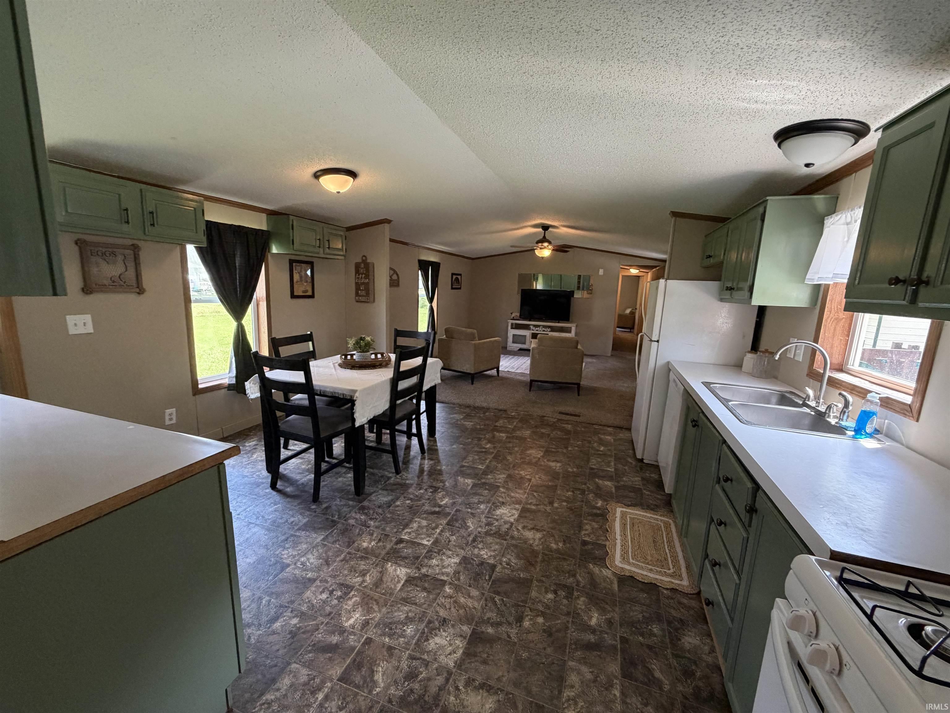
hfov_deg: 102.1
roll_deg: -1.8
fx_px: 384
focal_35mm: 14
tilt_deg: -11.0
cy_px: 356
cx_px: 475
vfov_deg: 85.7
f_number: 2.2
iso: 320
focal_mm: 2.22
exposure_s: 1/120
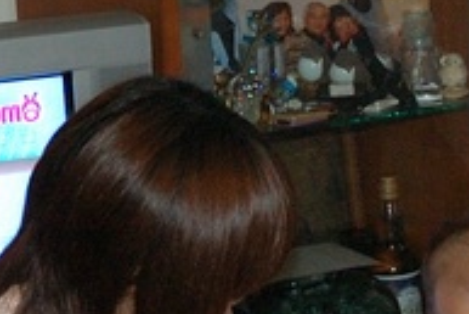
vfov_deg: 6.9
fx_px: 2590
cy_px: 230
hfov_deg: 10.2
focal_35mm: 199
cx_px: 583
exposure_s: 1/60
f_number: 3.8
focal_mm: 25
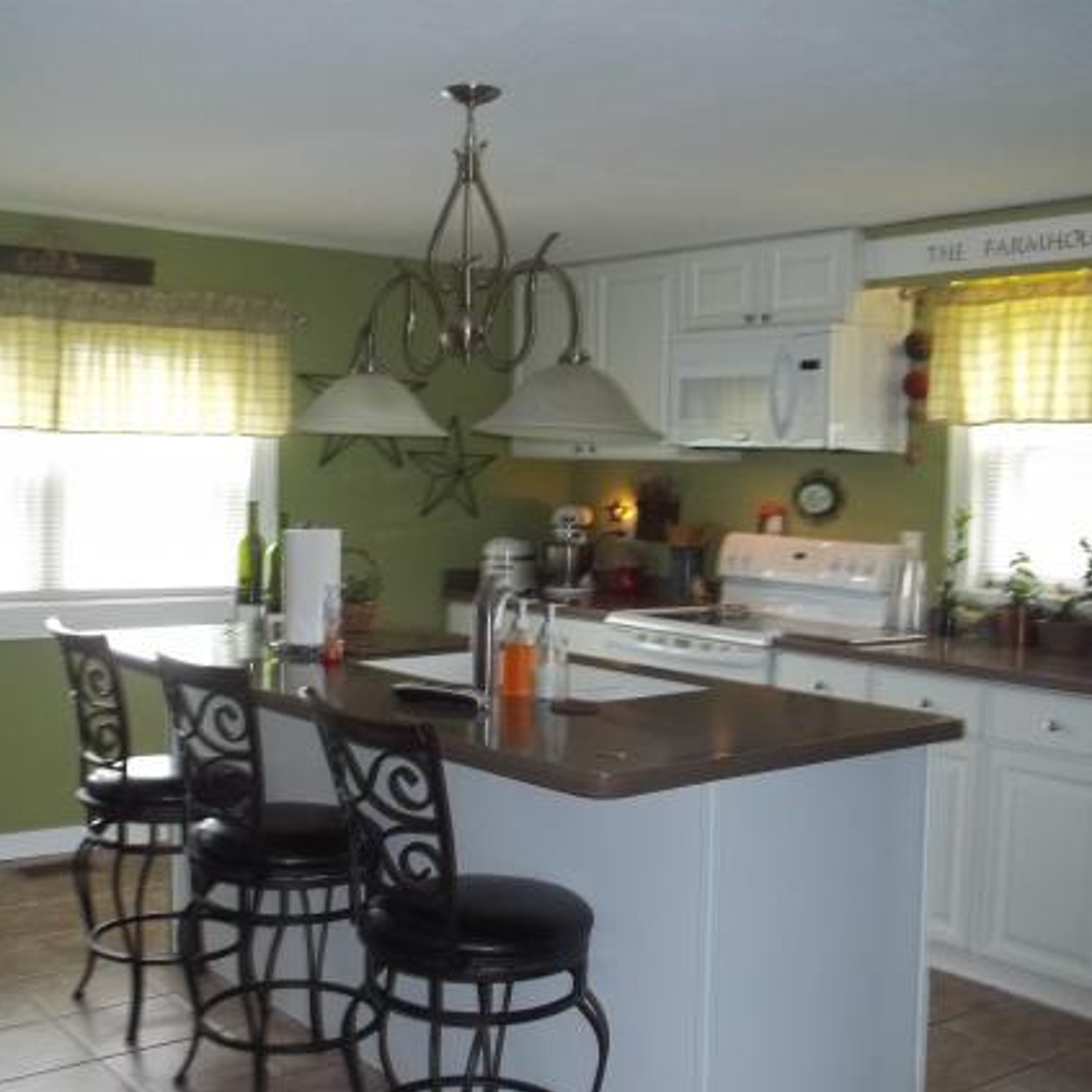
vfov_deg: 41.9
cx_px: 478
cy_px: 545
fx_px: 1428
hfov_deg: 41.8
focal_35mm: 40
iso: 160
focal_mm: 5.9
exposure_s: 1/30
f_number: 3.3
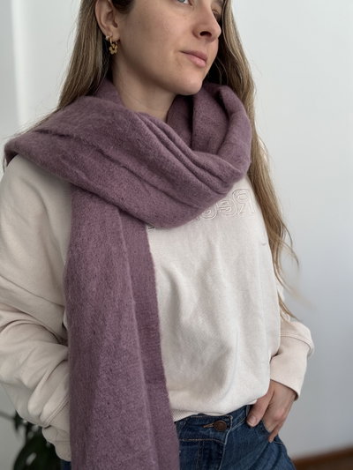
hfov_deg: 46.8
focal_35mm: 30
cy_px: 235
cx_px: 176
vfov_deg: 60.0
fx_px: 408
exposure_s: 1/121
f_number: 1.9
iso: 80
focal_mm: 2.69
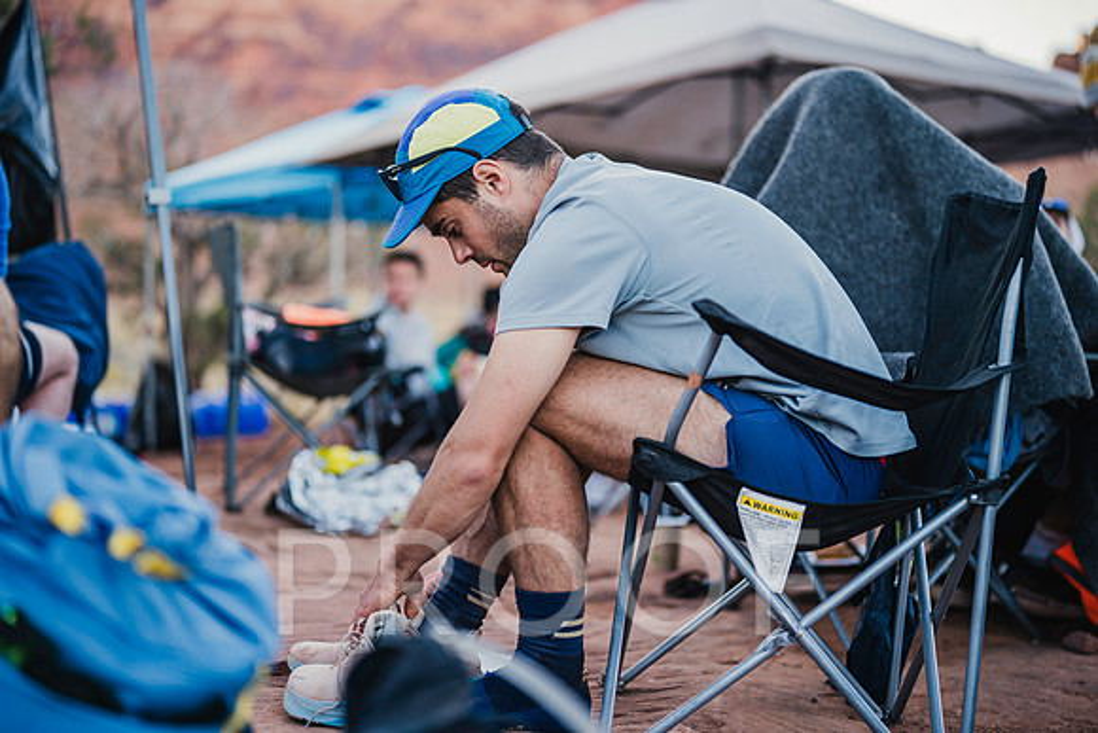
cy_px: 366
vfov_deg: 27.0
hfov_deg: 39.6
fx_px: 1525
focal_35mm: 50
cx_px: 549
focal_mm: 50
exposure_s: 1/250
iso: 100
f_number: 1.4
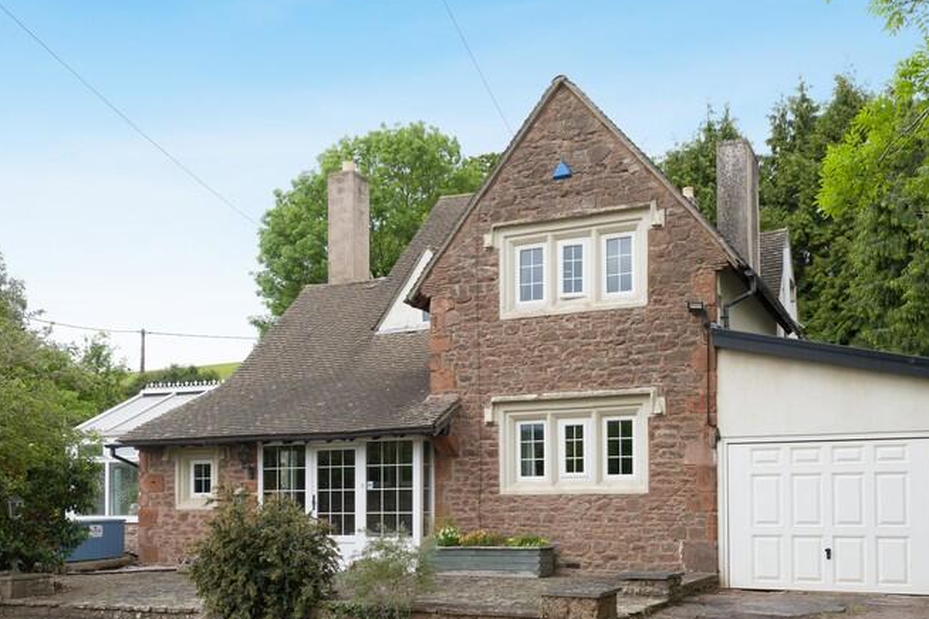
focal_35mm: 36
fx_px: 929
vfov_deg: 36.4
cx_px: 491
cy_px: 421
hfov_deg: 53.1
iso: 100
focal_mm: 23
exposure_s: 1/125
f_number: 8
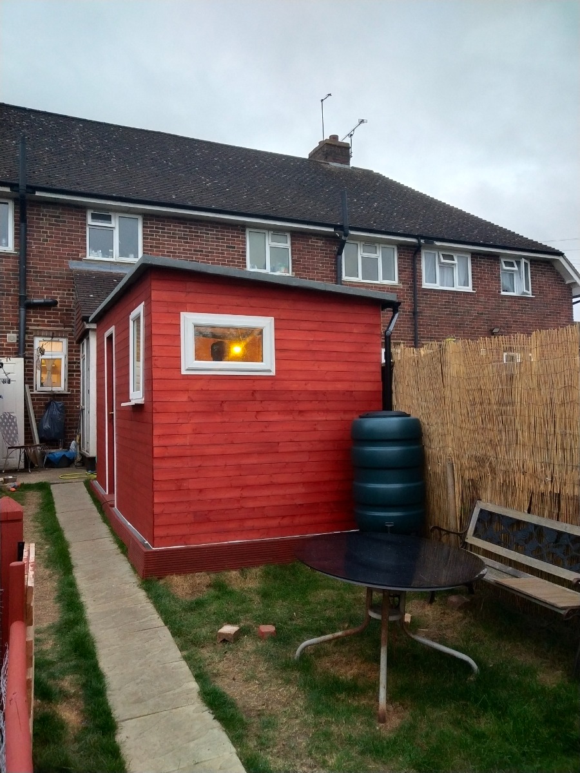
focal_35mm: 30
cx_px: 290
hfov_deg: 46.8
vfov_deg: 60.0
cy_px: 386
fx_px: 670
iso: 201
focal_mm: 3.95
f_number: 1.8
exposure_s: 1/100
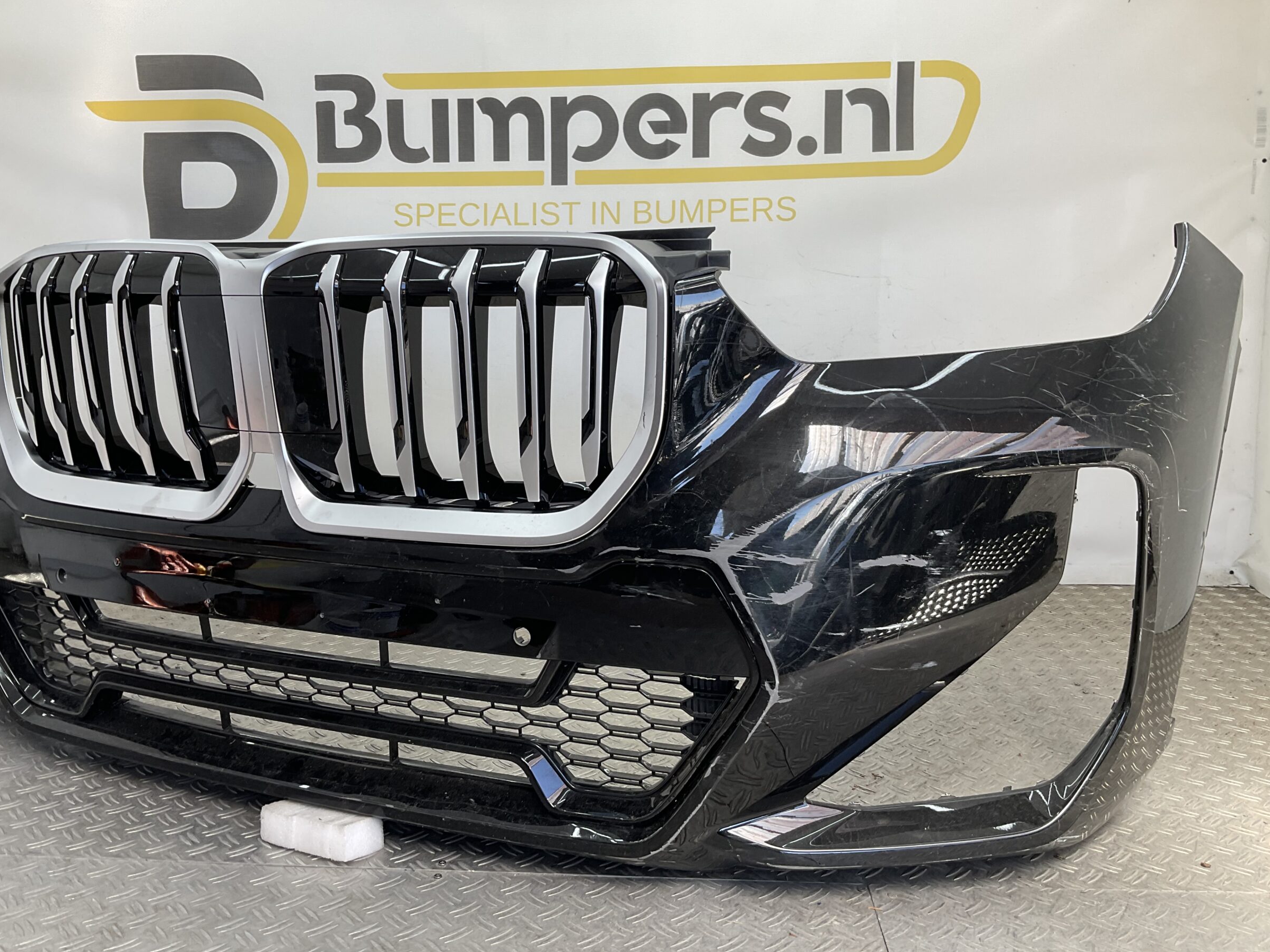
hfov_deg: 58.3
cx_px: 609
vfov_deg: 45.4
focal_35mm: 31
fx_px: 1137
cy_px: 482
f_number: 1.8
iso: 16
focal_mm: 3
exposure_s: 1/125
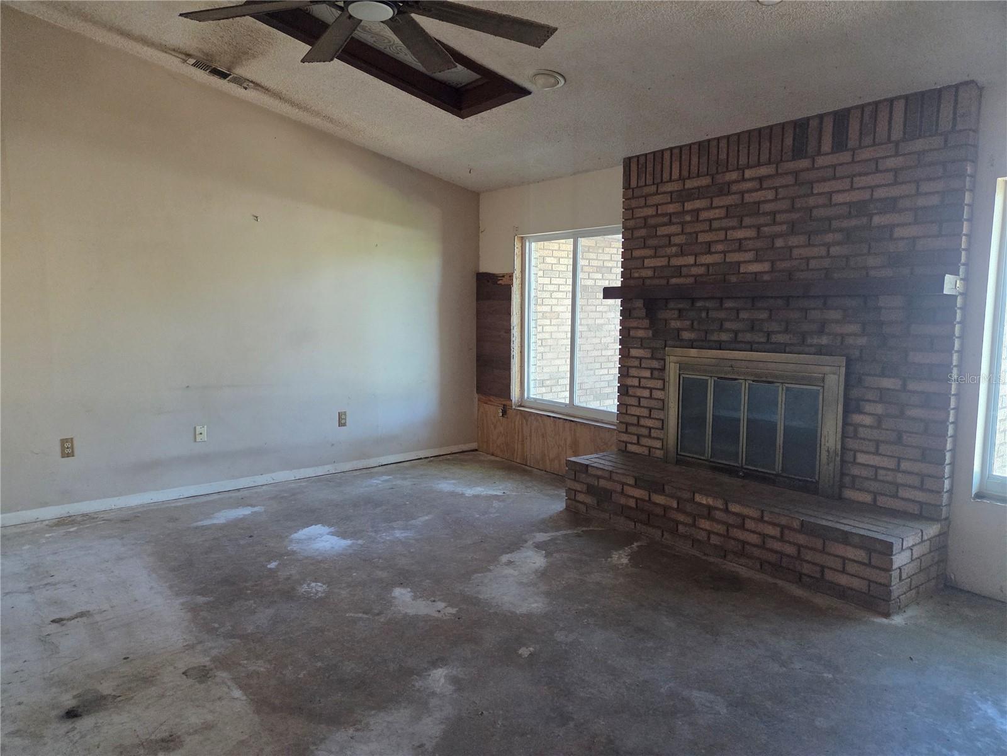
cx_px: 504
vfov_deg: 58.9
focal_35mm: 23
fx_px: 669
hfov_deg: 73.9
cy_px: 378
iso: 640
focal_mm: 5.4
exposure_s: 1/120
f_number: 1.8
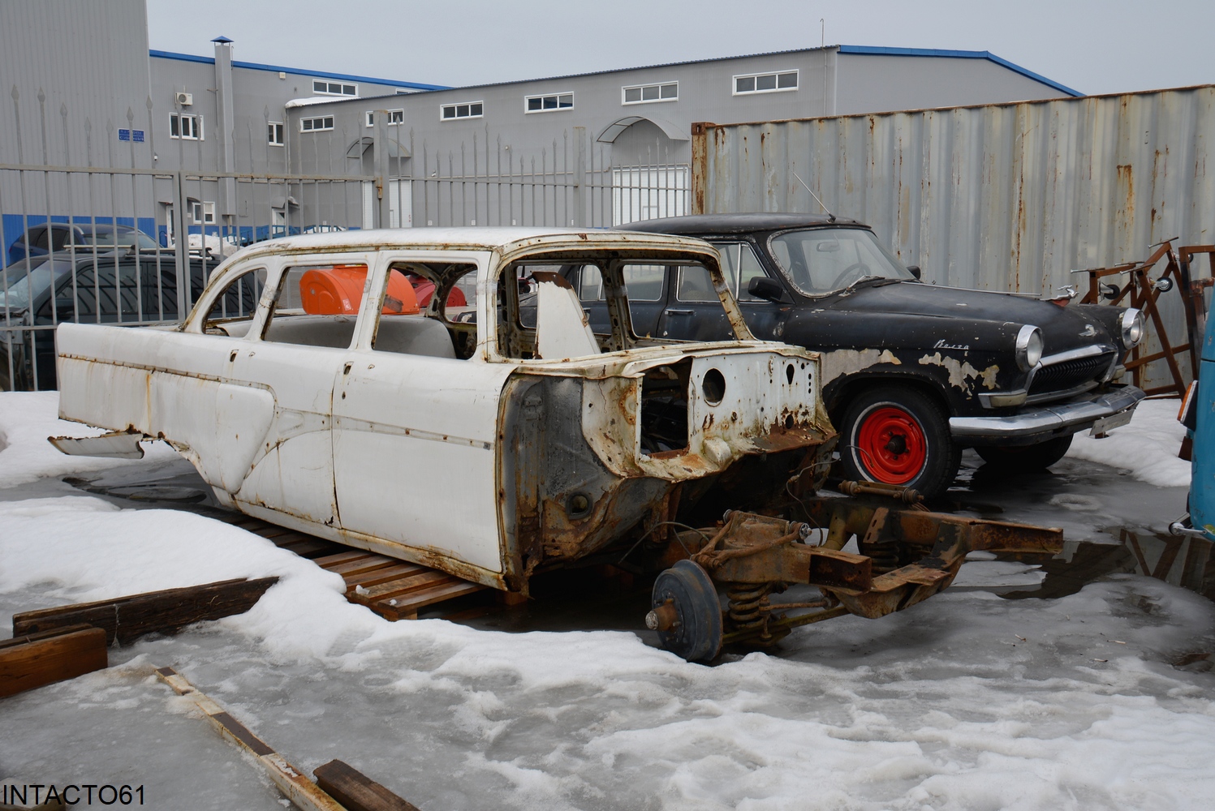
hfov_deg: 49.5
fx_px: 1317
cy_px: 406
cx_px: 608
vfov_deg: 34.3
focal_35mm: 39
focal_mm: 26
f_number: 8
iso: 110
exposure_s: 1/250
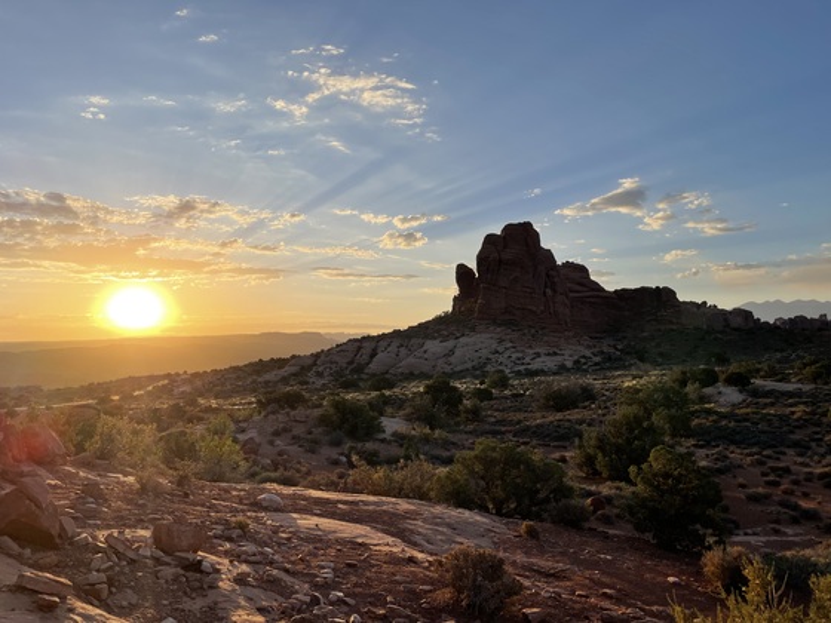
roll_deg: +1.3
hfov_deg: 67.3
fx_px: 624
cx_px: 416
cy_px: 312
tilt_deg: +2.3
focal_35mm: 26
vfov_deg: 53.1
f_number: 1.6
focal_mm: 4.2
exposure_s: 1/2618
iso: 32
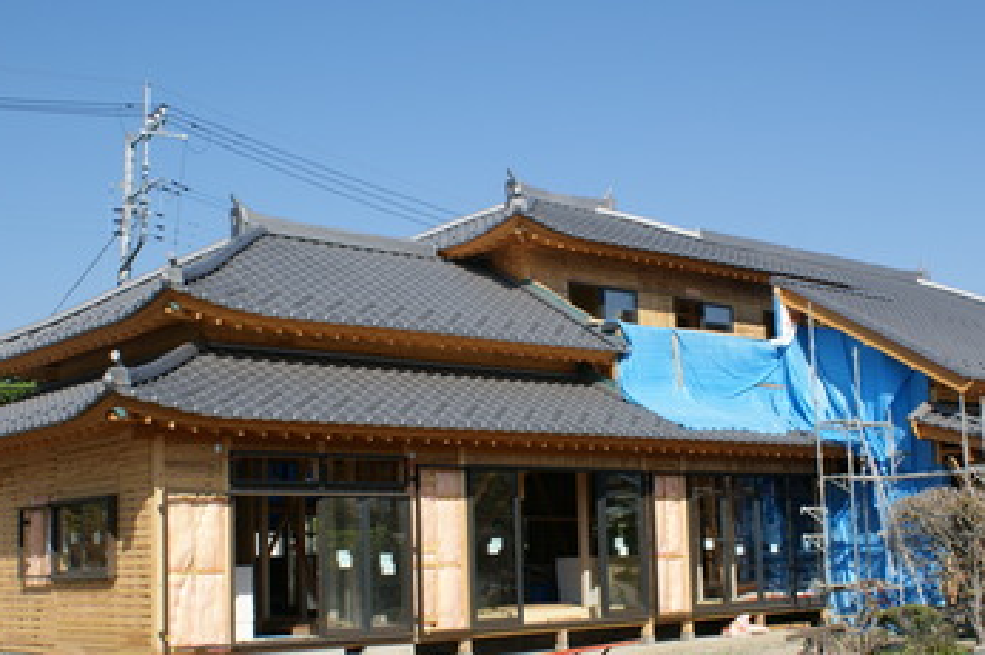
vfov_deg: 25.9
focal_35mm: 52
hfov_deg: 38.1
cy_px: 353
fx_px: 1421
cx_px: 581
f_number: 10
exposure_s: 1/160
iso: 100
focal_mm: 24
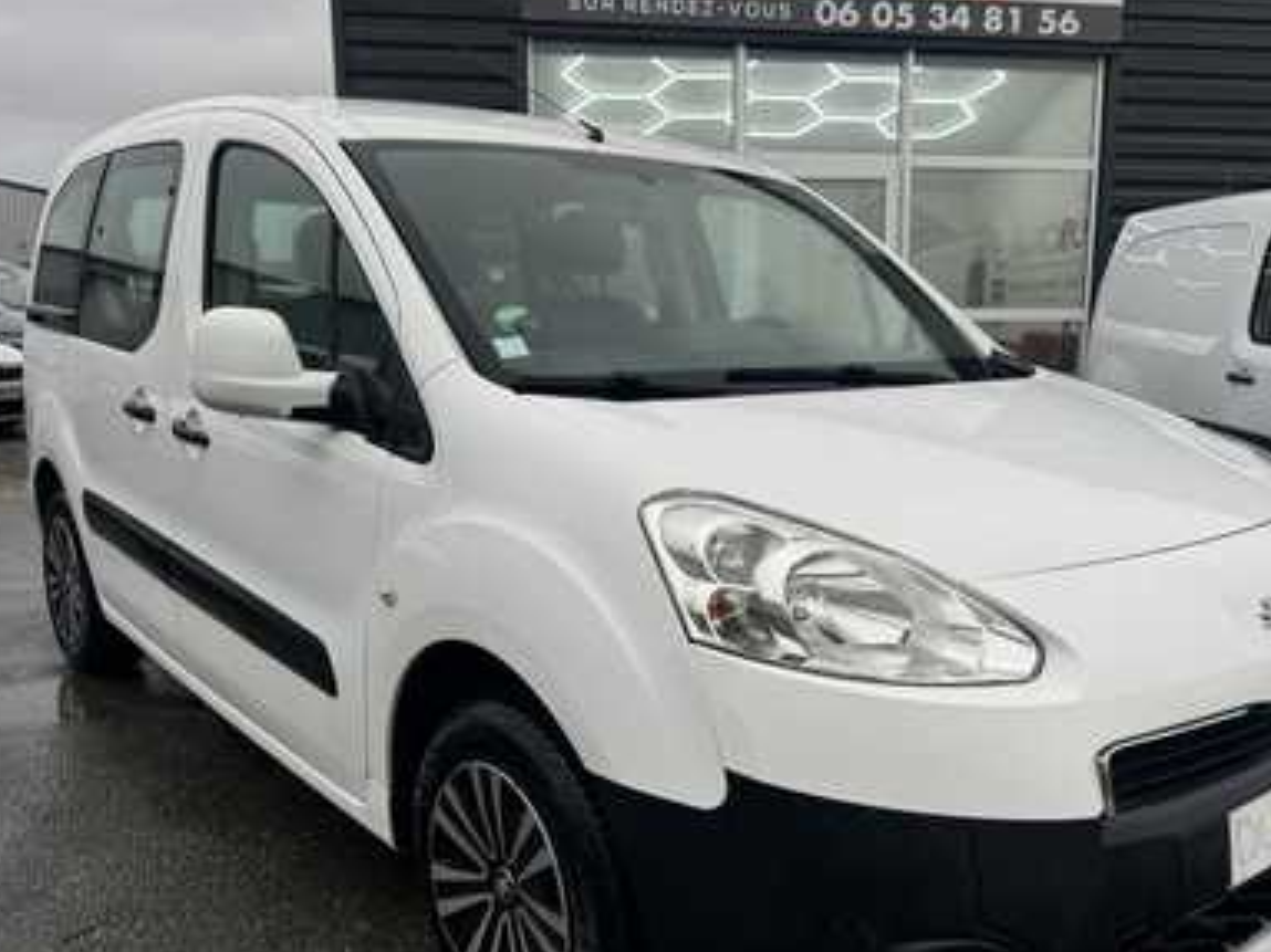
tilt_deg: -9.7
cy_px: 512
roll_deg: -0.3
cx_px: 740
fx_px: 1175
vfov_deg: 44.1
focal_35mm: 32
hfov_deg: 56.5
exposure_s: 1/383
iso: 80
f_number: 1.78
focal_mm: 6.76
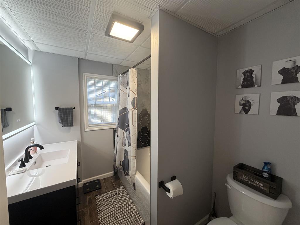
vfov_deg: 85.7
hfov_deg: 102.1
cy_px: 112
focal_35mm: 14
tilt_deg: -5.2
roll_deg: +0.6
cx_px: 150
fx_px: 121
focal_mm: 2.22
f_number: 2.2
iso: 250
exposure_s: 1/120
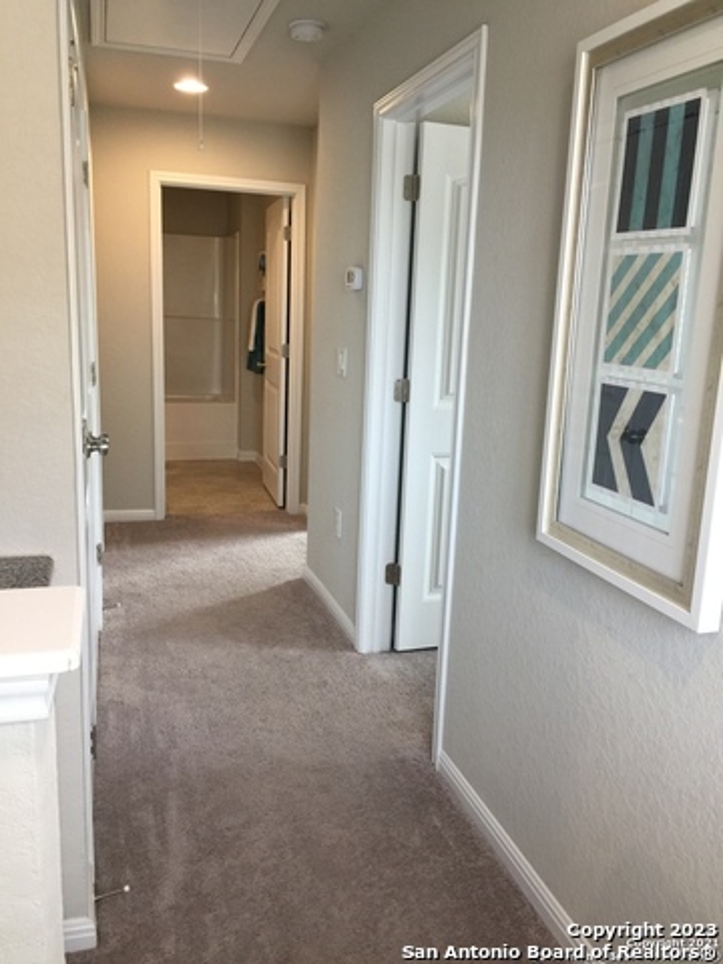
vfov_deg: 61.7
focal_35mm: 29
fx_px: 808
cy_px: 482
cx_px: 362
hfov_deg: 48.2
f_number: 2.2
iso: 50
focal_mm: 4.15
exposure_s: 1/30
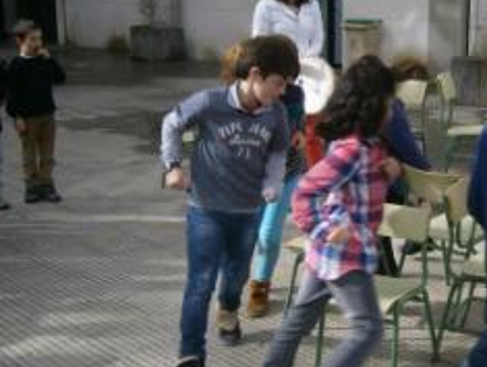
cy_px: 172
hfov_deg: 31.5
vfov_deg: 24.9
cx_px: 414
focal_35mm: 59
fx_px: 831
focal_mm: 5.5
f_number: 8.3
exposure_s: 1/100
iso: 80
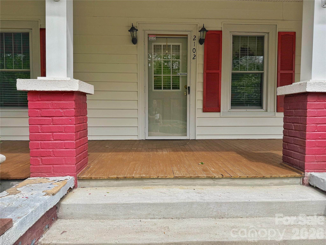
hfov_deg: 71.6
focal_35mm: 24
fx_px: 226
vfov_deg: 56.8
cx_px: 163
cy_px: 122
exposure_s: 1/2703
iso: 80
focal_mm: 6.76
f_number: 1.78
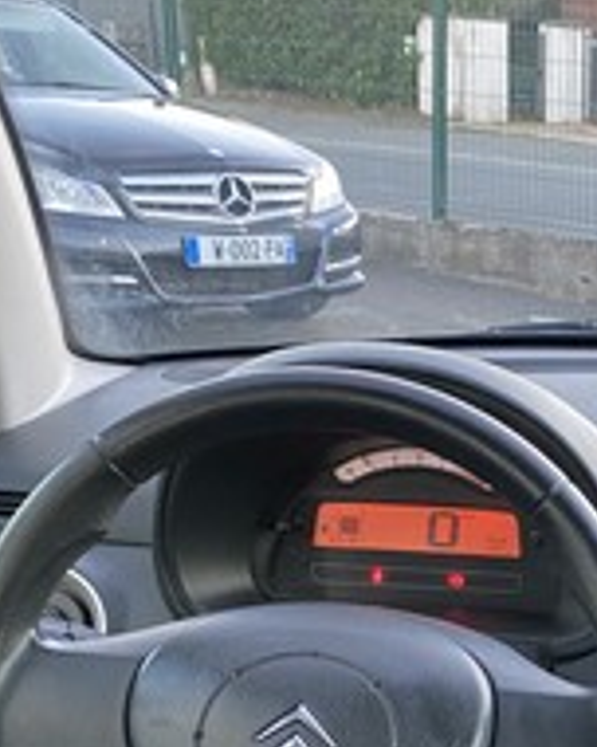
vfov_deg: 26.6
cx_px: 786
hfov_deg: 20.5
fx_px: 1502
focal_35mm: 68
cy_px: 729
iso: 250
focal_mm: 4.25
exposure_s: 1/60
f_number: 1.8
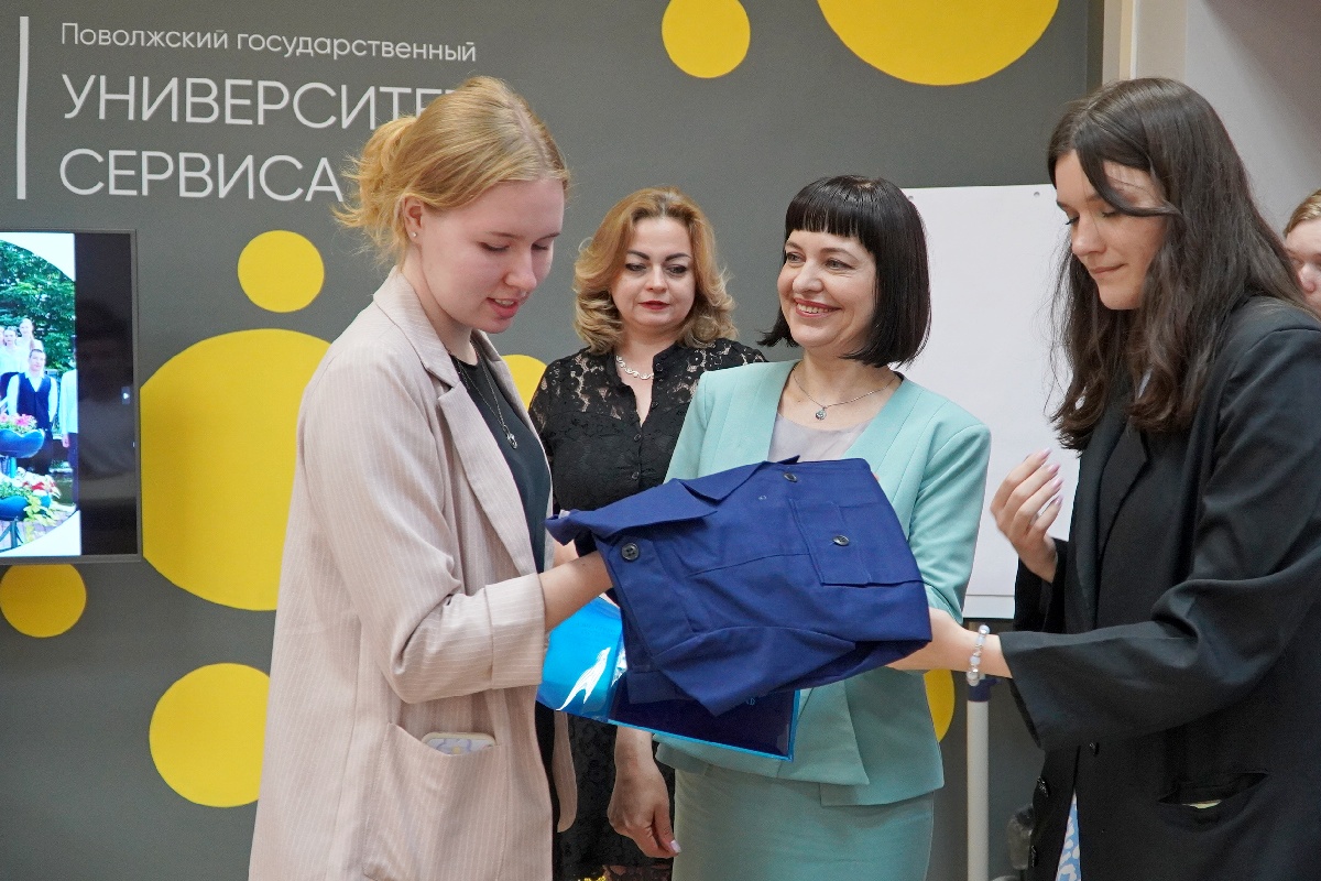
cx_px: 660
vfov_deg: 40.0
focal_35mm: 33
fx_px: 1211
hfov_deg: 57.2
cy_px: 440
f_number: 4
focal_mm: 22
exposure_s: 1/160
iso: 2000
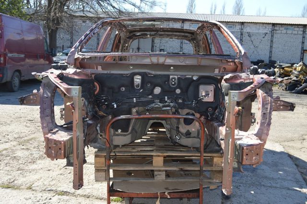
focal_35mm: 39
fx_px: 332
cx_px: 154
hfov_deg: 49.6
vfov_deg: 34.1
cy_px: 102
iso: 100
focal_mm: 26
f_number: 5.6
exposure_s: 1/200
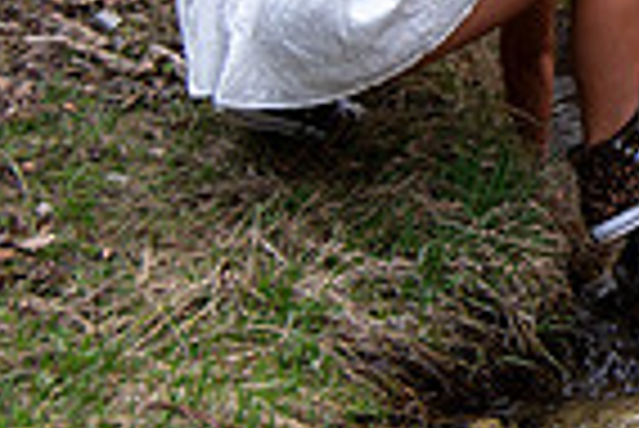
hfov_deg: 12.5
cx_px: 976
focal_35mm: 155
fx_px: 2754
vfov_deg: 8.8
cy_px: -77
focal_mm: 38
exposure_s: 1/125
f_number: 4
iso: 640
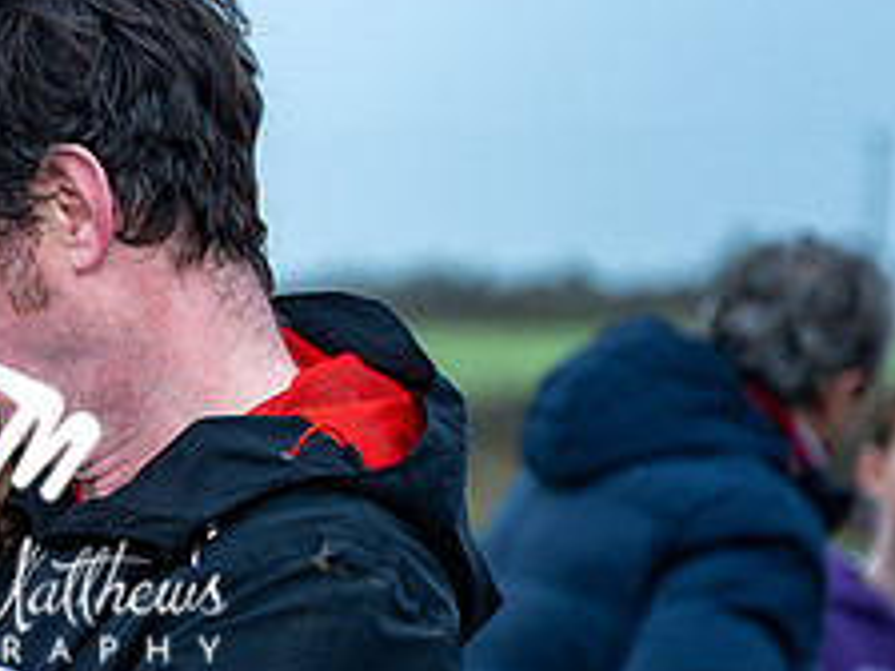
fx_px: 4499
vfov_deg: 8.5
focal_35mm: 174
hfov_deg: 11.2
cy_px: 525
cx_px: -44
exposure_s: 1/250
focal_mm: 70
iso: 100
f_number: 2.8
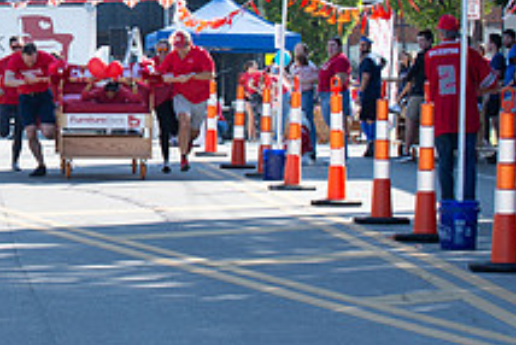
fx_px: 3170
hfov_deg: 9.2
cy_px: 69
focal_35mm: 221
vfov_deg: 6.2
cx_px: -51
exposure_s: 1/250
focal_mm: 70
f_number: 7.1
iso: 200
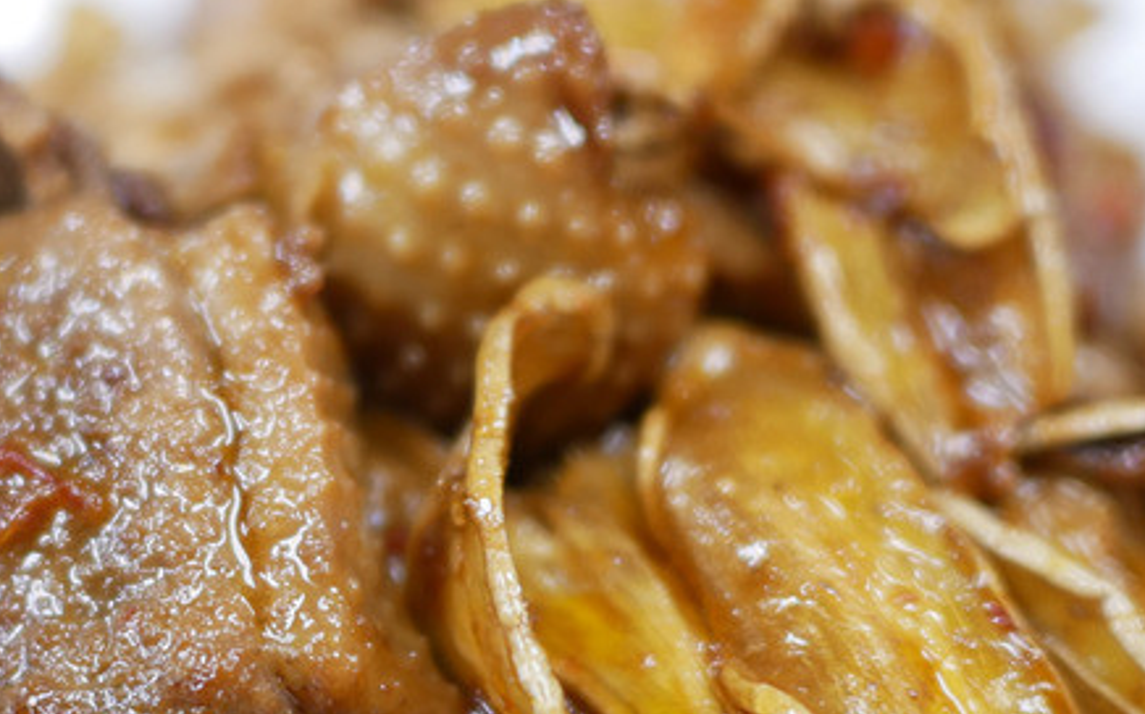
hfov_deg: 27.7
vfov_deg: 17.7
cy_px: 564
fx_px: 2277
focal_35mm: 73
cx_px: 242
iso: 320
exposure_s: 1/60
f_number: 1.7
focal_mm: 15
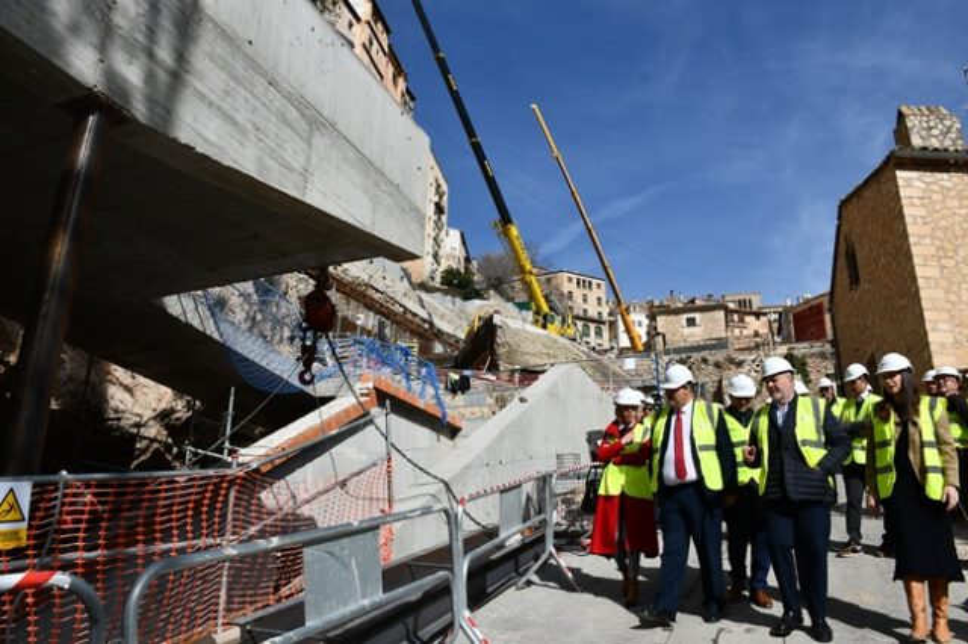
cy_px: 322
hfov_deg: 67.4
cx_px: 484
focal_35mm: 27
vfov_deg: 47.9
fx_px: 726
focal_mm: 18
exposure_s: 1/320
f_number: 9
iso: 100
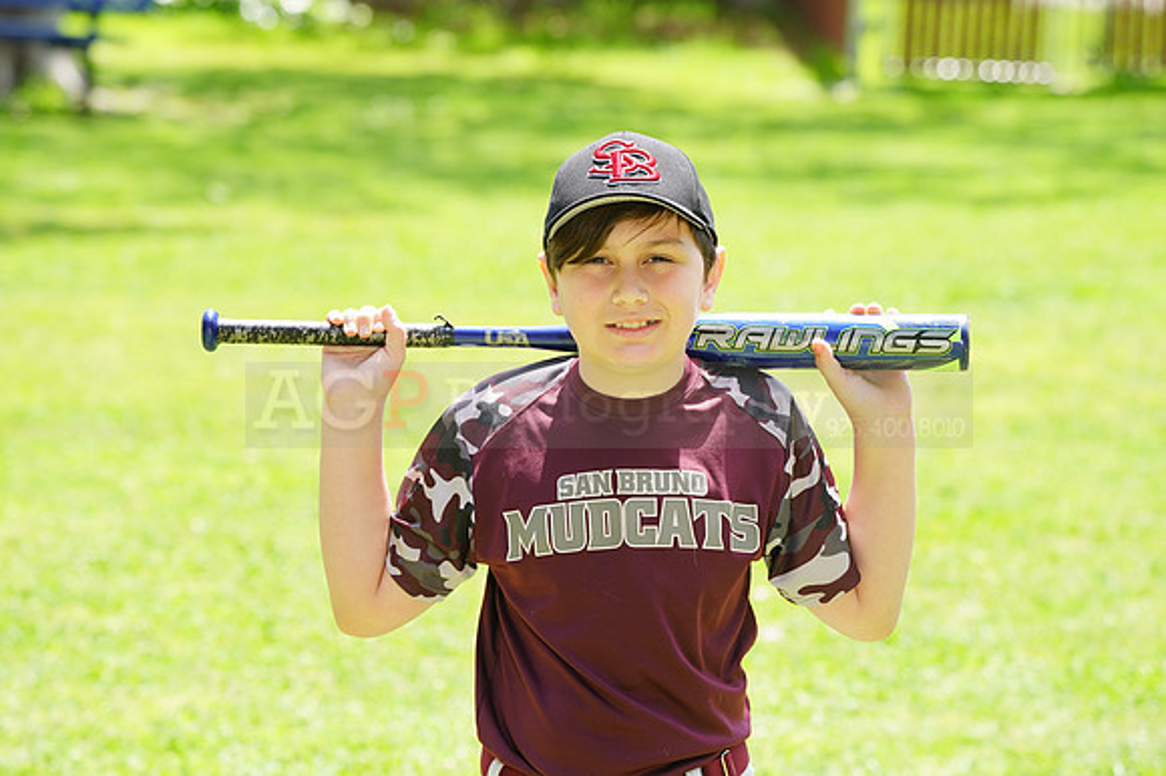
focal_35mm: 198
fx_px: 6409
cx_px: 583
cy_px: 388
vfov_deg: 6.9
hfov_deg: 10.4
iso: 200
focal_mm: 198
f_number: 8
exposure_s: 1/160
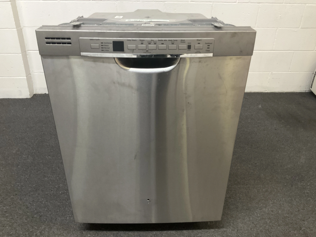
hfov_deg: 61.7
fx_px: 265
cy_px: 118
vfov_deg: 48.2
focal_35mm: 29
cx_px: 158
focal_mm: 3
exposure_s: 1/40
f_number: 1.8
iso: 250
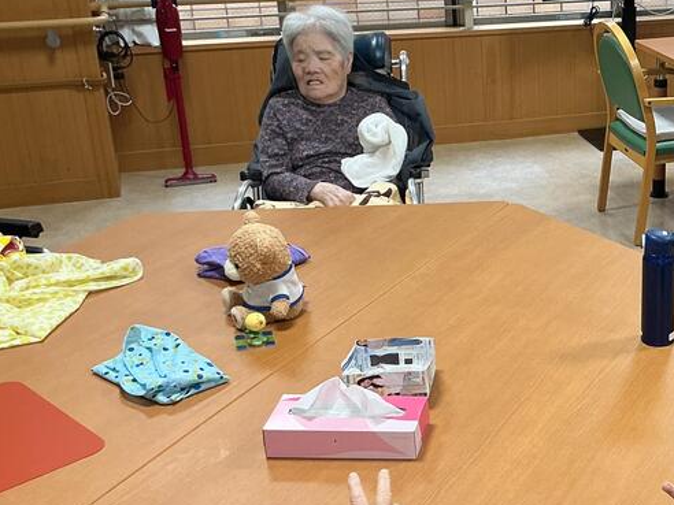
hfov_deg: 30.8
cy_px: 281
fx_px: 1149
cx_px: 638
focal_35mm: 59
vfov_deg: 24.8
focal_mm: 3
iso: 64
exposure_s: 1/50
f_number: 1.8
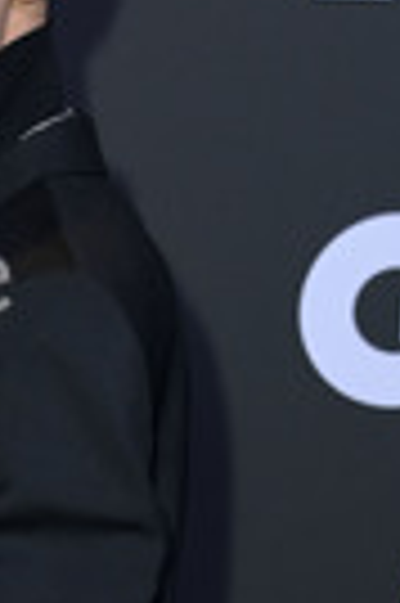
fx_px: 2891
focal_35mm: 173
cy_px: 513
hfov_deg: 7.8
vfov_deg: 11.8
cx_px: -90
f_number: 5.6
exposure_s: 1/250
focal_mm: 58
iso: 1000
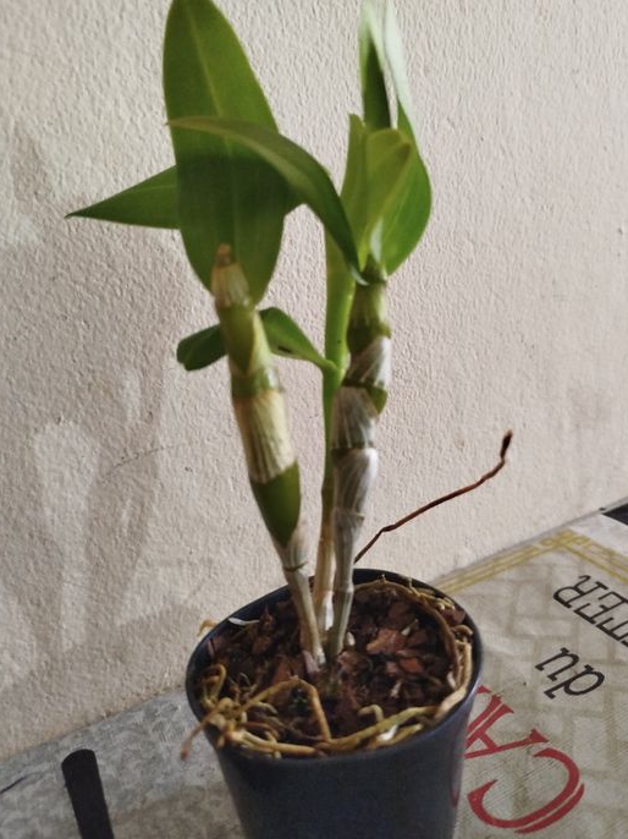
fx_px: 678
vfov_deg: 63.4
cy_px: 389
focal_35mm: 28
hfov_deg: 49.6
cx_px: 352
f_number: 1.7
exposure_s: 1/30
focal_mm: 5.31
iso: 640
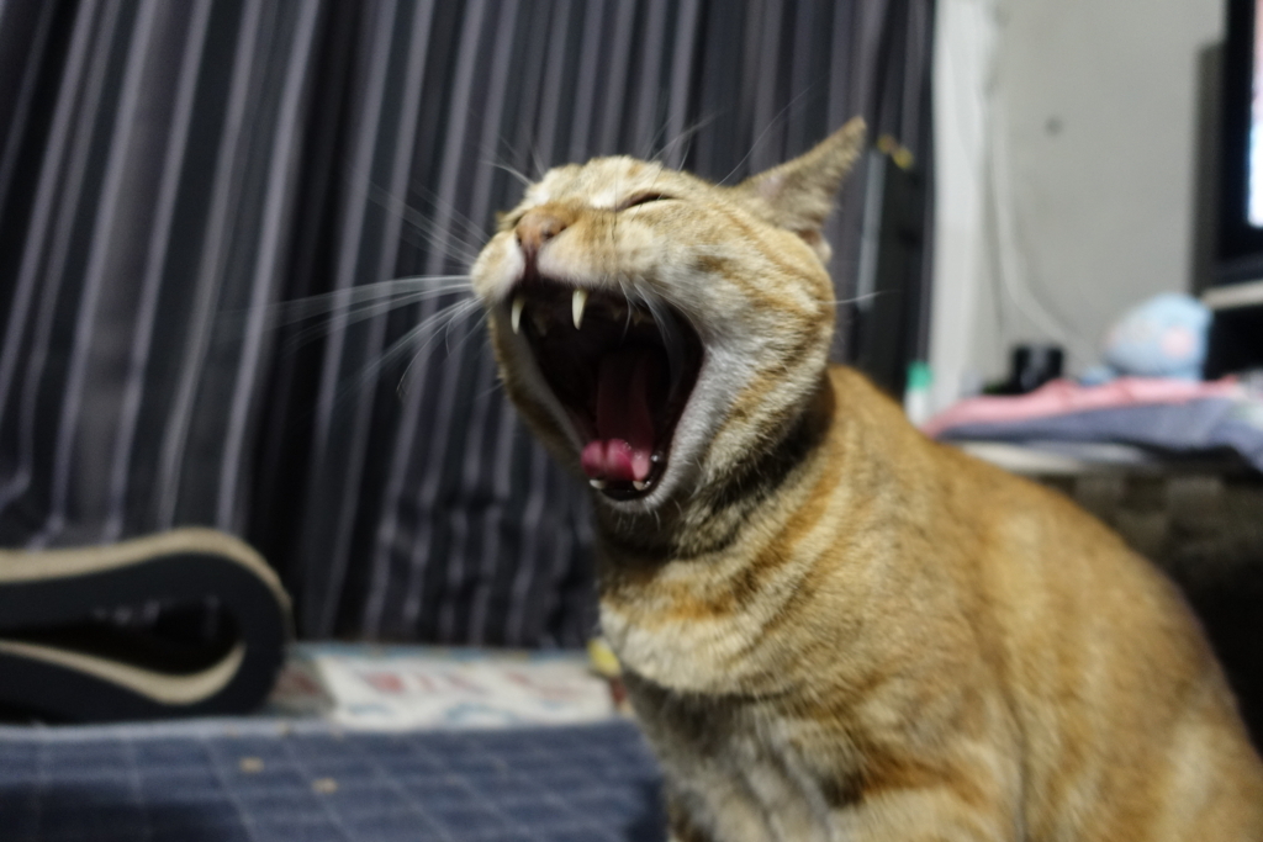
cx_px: 632
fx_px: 842
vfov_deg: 53.1
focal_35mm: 24
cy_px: 421
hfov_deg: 73.7
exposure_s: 1/15
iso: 800
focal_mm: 8.8
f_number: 1.8
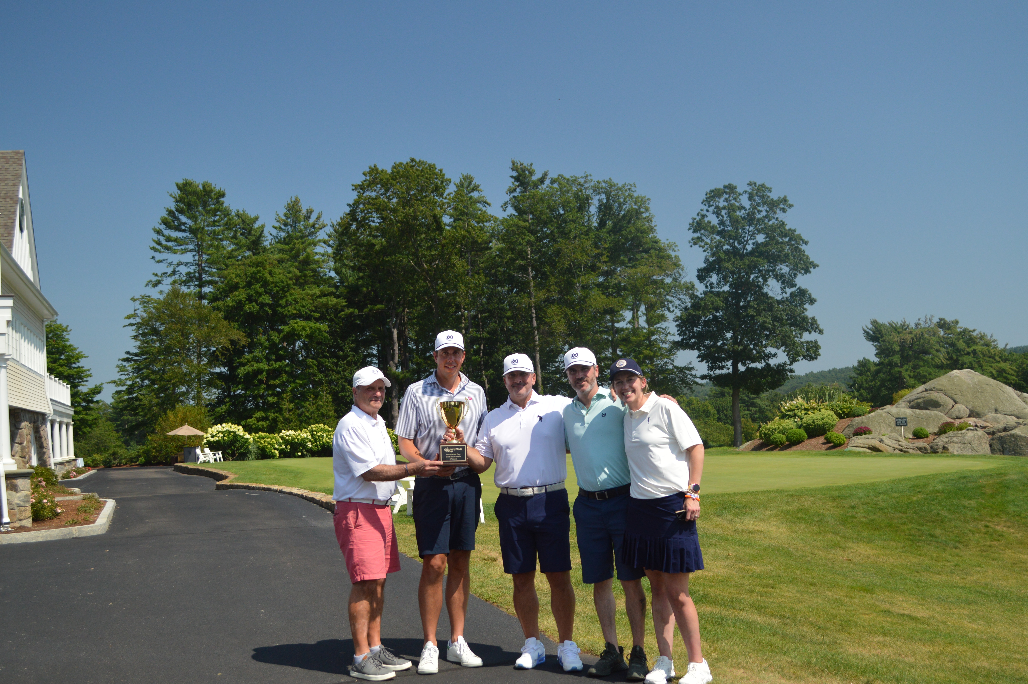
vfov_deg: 34.1
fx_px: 1113
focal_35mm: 39
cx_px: 554
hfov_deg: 49.5
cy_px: 370
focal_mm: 24
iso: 400
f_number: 5
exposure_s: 1/1250
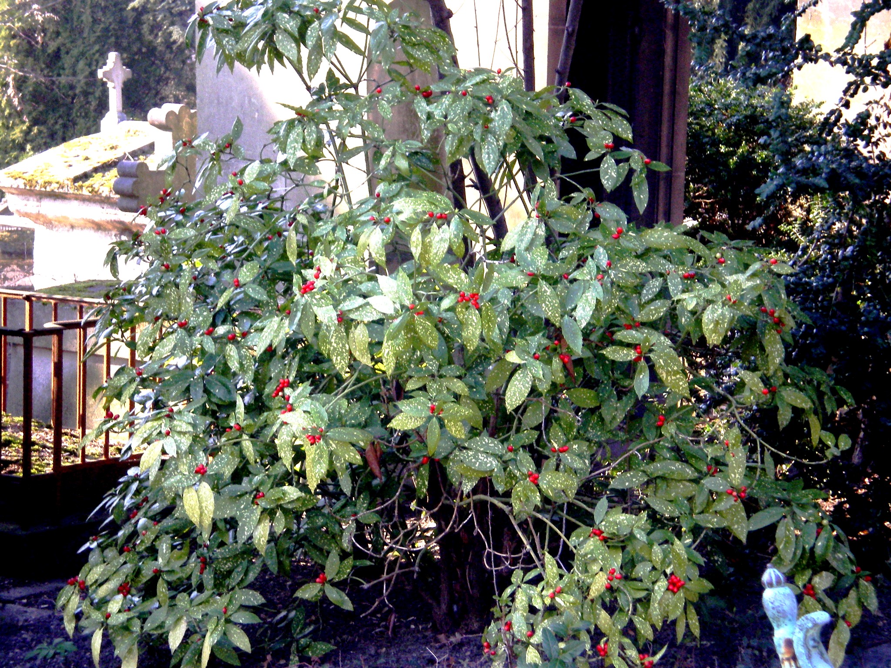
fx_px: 2703
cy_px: 334
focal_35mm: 105
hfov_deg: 18.7
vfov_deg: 14.1
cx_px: 446
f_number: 5.7
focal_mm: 17.3
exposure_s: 1/60
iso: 320
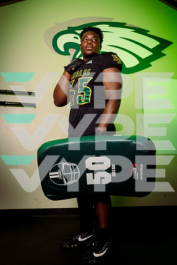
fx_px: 295
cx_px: 88
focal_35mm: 40
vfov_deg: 48.5
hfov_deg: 33.4
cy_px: 132
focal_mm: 40
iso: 125
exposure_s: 1/250
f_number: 5
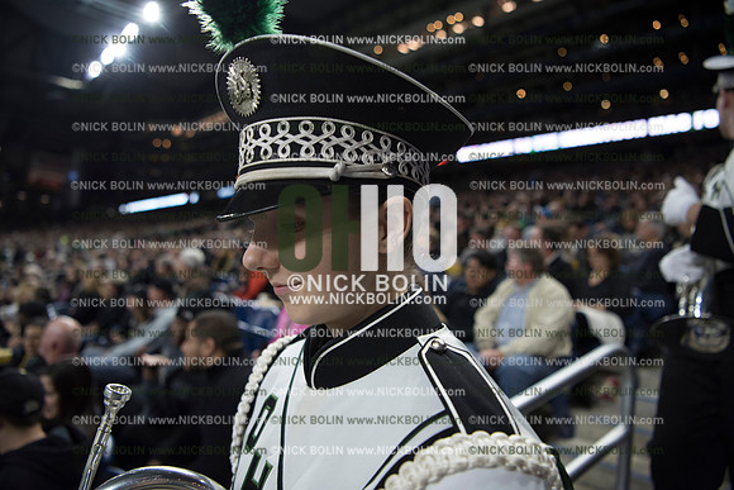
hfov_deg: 73.7
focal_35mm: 24
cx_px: 367
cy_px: 245
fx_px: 489
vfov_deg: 53.2
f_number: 2.8
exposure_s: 1/640
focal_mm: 24
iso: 1250
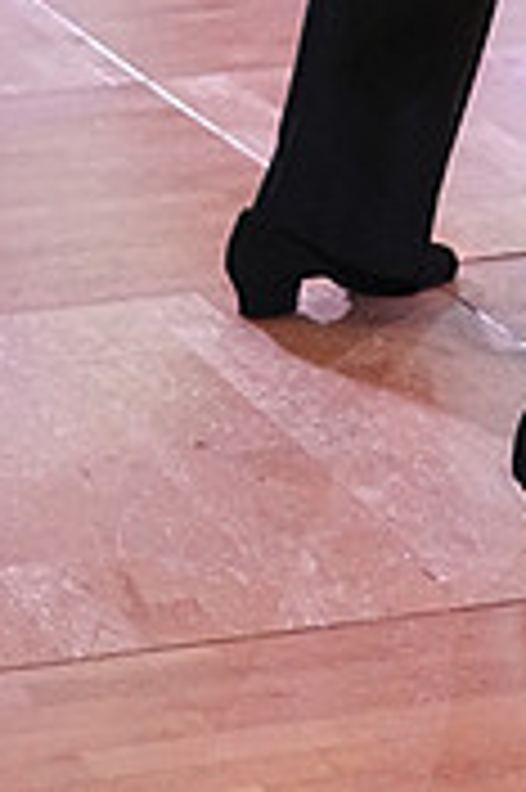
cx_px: 744
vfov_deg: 9.1
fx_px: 4787
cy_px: -477
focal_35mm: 218
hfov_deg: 6.2
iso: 3200
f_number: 5
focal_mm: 44
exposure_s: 1/400
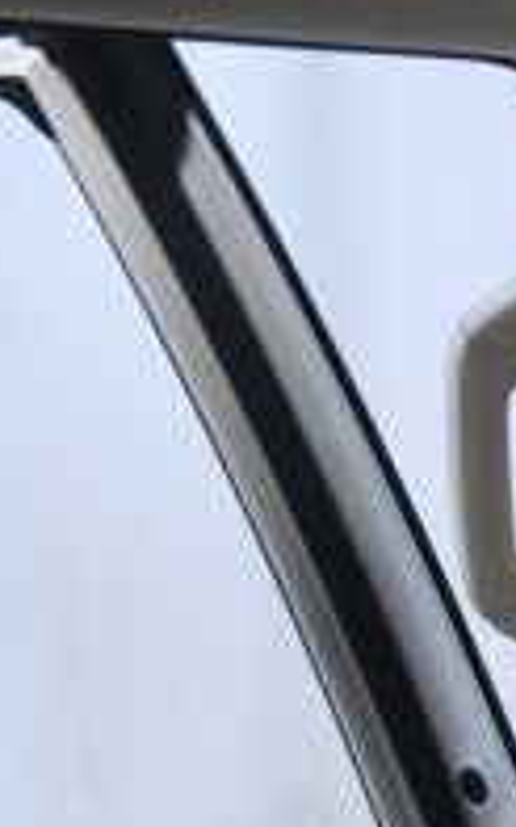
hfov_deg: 6.2
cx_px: 2047
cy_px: 1406
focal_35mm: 175
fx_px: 3940
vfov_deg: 11.3
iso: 2200
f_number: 3.5
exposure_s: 1/125
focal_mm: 22
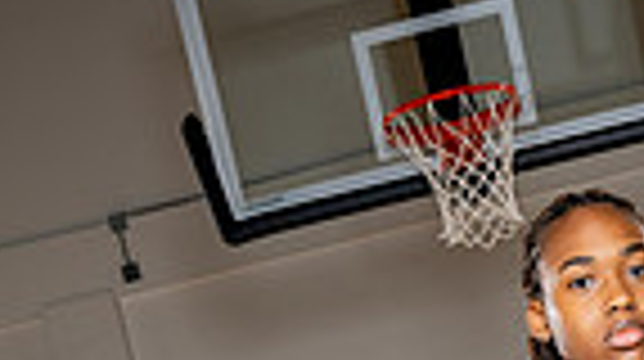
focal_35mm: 109
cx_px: 531
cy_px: 909
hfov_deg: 19.4
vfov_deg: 9.6
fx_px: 1859
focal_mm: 33
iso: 200
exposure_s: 1/250
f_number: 5.6
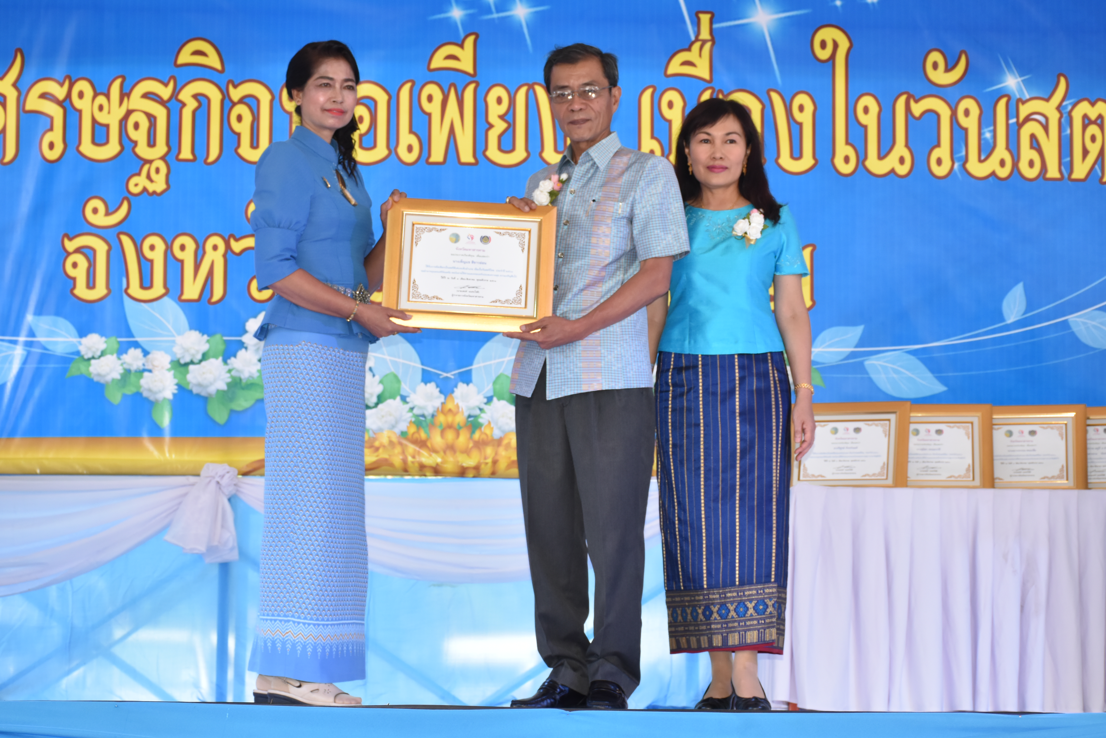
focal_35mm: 80
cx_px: 564
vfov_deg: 17.1
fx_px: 2458
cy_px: 370
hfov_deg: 25.4
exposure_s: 1/200
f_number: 7.1
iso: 800
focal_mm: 52
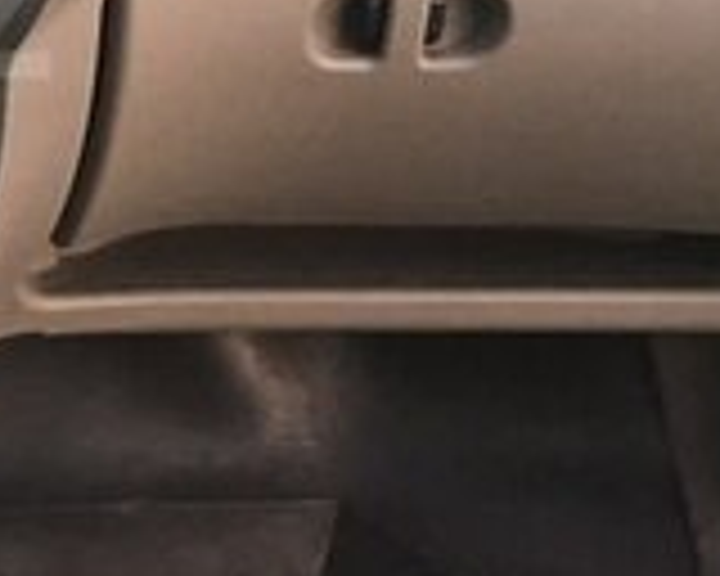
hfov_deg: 15.0
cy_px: 11
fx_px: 2493
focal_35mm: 117
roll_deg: -0.7
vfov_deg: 13.0
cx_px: -410
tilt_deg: -23.8
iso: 100
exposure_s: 1/33
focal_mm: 4.15
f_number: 2.2
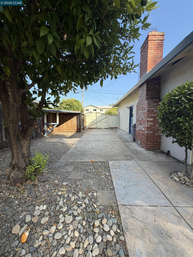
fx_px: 104
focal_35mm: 14
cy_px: 128
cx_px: 96
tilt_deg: -6.0
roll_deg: +0.1
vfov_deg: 102.1
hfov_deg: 85.7
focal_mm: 2.22
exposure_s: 1/502
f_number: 2.2
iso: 64
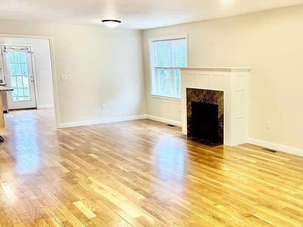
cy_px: 122
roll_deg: +0.4
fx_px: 324
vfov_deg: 38.6
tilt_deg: -10.1
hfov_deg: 48.2
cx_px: 227
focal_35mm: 37
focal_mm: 6.86
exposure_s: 1/120
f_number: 1.78
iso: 200
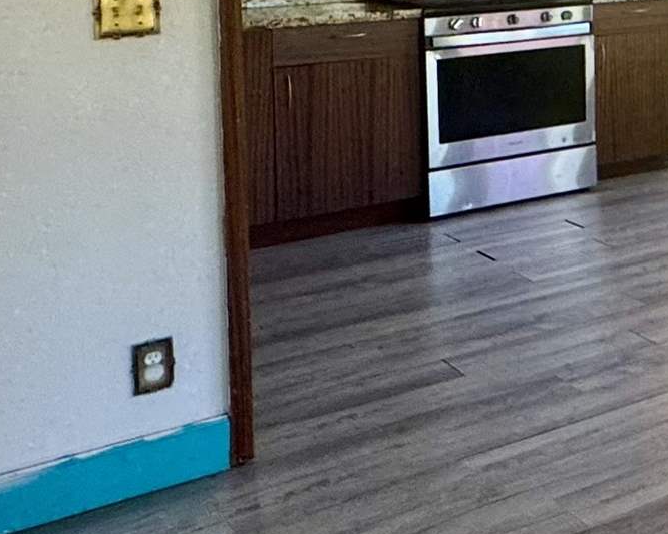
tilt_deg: -2.1
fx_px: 1246
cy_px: -78
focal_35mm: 63
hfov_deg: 23.6
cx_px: 1018
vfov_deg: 22.6
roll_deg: +1.0
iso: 125
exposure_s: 1/99
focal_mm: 2.22
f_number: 2.2
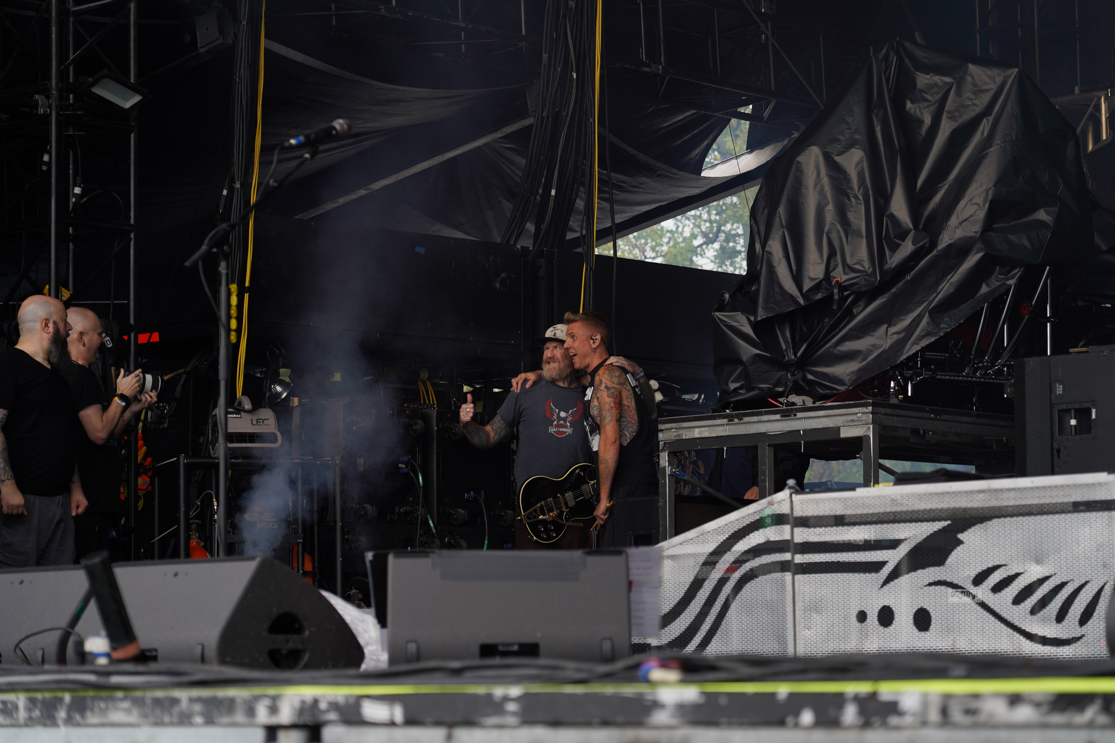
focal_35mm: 105
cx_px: 558
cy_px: 372
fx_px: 3252
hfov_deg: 19.5
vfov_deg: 13.0
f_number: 5
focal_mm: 105
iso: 100
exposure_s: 1/200
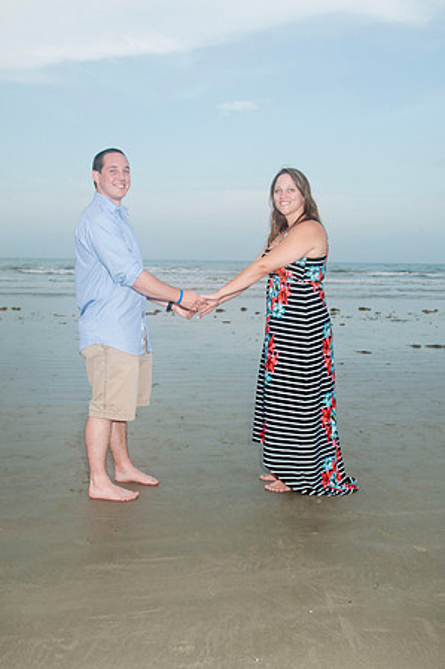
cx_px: 222
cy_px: 334
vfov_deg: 53.2
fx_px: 669
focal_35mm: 36
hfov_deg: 36.8
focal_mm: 24
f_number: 7.1
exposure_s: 1/250
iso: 200
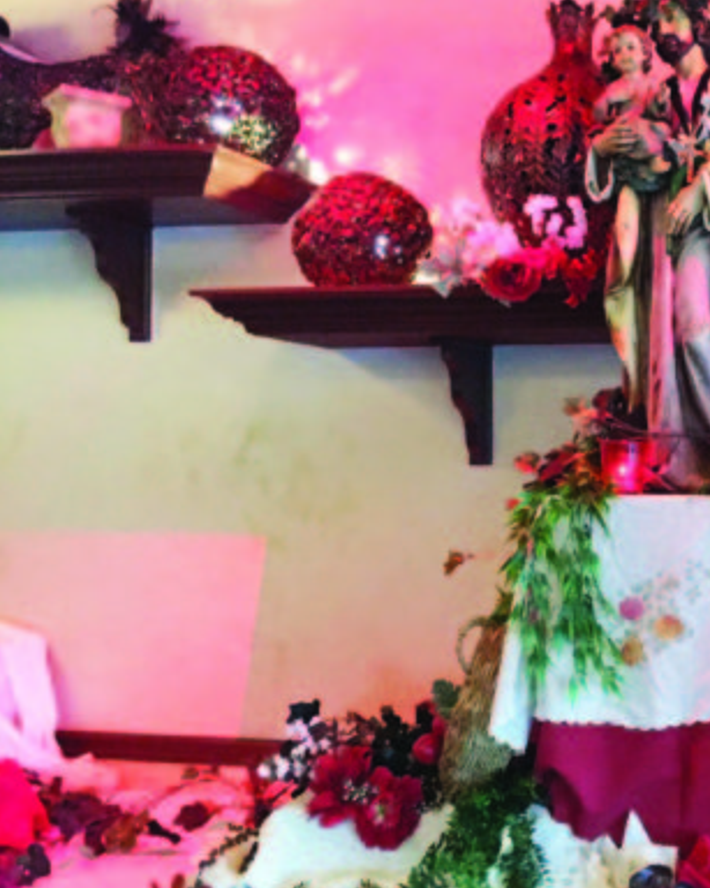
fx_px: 1209
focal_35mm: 46
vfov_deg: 40.3
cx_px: 717
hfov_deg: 30.3
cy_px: 439
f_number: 2.2
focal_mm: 4.15
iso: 250
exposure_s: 1/15
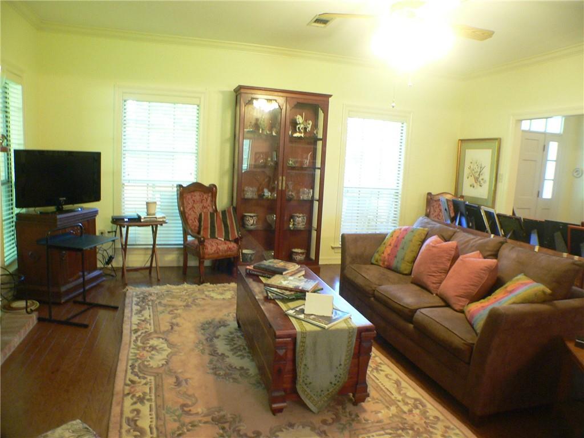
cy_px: 219
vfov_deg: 39.7
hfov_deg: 51.4
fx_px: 607
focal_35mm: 36
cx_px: 292
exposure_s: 1/4
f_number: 2.8
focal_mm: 6
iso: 200
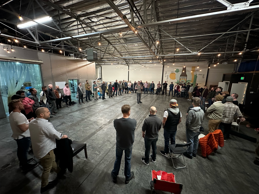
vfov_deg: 85.7
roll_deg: -1.2
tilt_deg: -12.5
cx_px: 130
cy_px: 97
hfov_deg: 102.1
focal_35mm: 14
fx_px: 105
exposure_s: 1/40
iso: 800
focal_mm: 2.22
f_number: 2.2
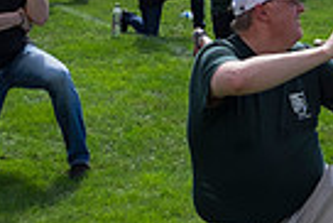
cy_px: -175
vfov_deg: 7.6
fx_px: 1620
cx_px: 602
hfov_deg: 11.0
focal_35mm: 175
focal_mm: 27
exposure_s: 1/400
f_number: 6.4
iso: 200
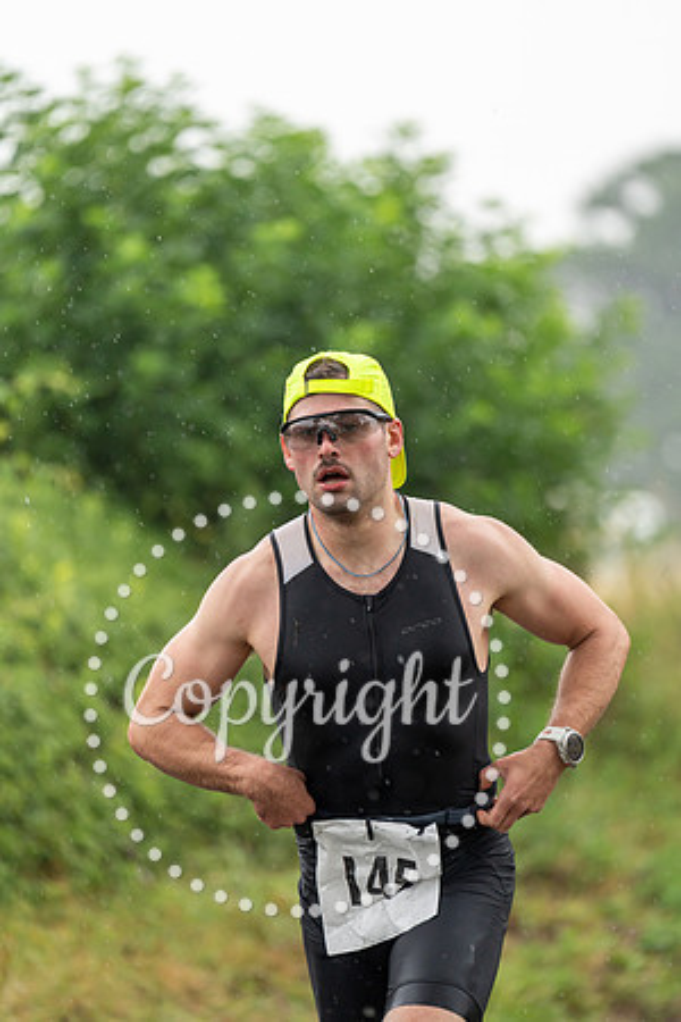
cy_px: 511
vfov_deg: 10.4
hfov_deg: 7.0
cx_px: 340
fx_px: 5589
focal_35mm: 197
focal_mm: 197
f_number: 3.2
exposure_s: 1/1000
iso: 1000
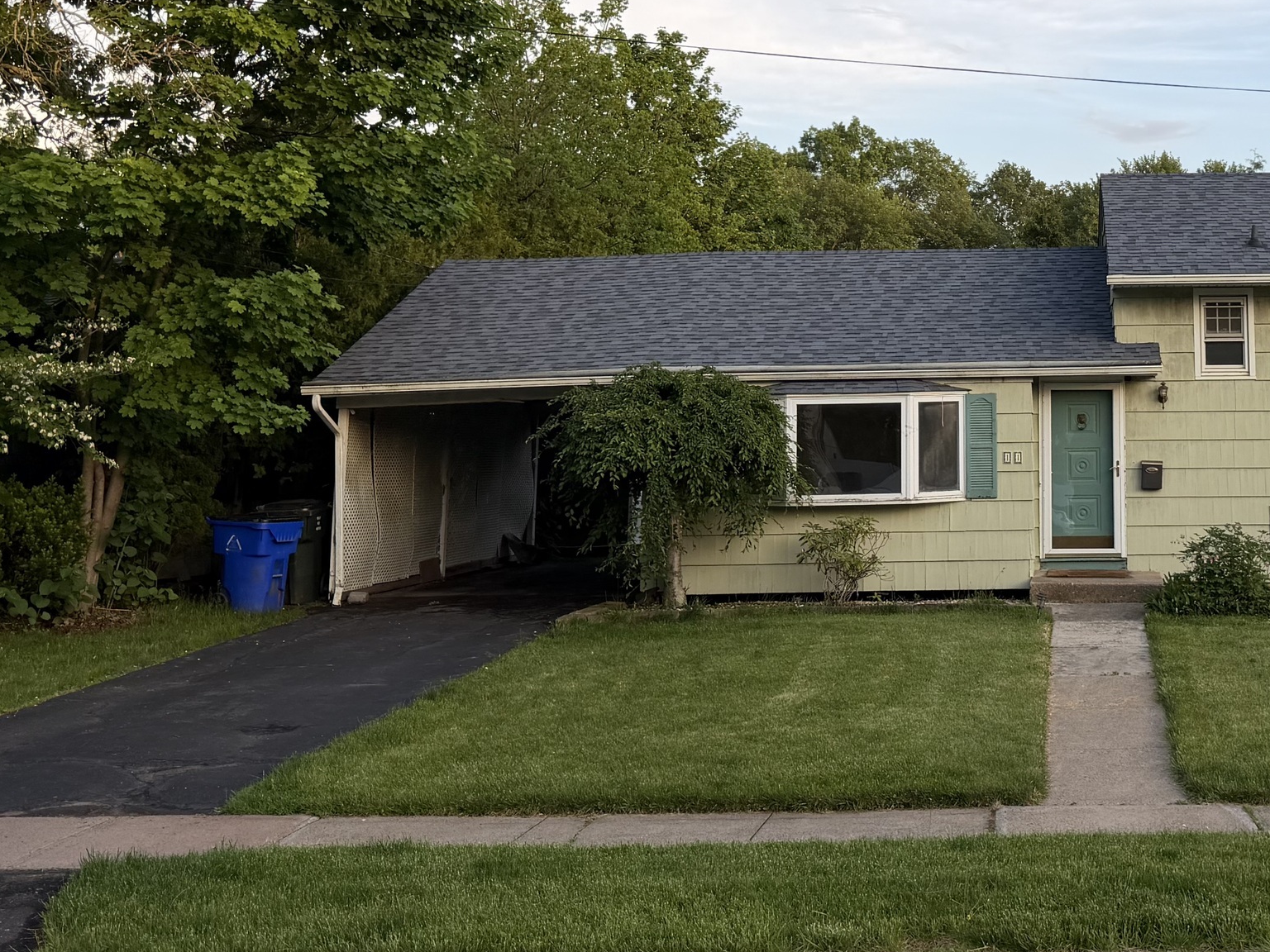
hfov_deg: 37.8
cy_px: 222
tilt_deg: +5.4
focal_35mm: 48
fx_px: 1761
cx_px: 1070
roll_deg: +1.0
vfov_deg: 29.7
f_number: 1.78
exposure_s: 1/888
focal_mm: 6.76
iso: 80
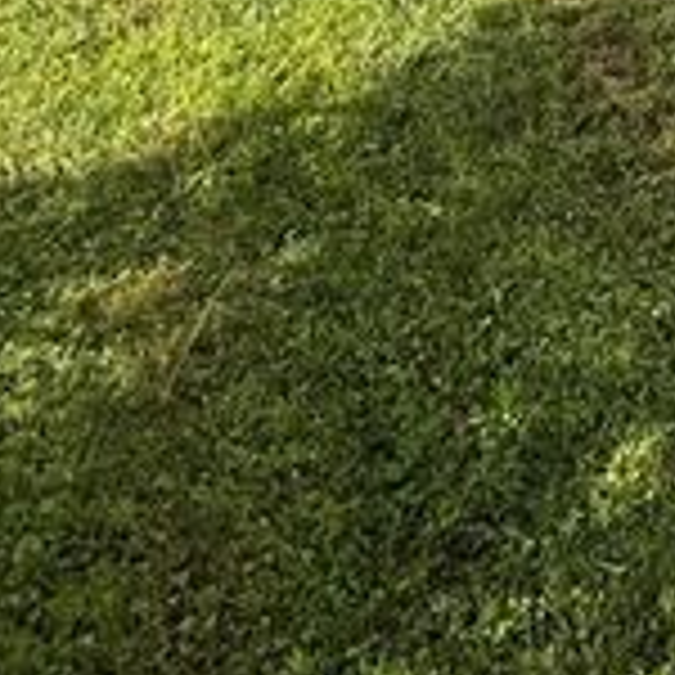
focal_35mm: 55
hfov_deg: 26.5
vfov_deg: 22.6
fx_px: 1213
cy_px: -443
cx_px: 873
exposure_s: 1/2273
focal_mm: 2.22
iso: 50
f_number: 2.2
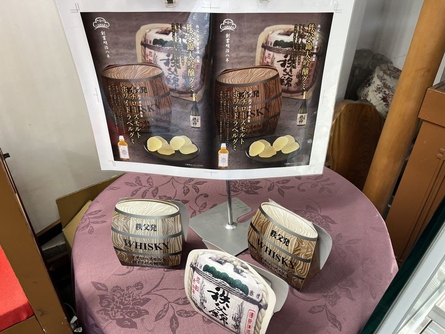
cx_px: 222
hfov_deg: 67.3
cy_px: 167
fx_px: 334
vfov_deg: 53.1
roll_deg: -1.8
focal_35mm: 26
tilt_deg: -34.9
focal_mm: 5.1
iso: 125
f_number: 1.6
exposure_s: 1/100
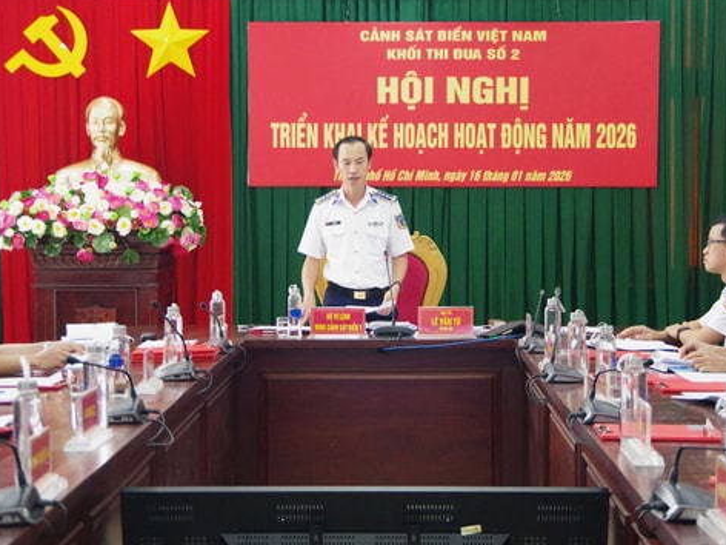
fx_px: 1384
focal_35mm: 66
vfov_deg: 22.3
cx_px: 386
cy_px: 271
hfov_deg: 29.4
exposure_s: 1/250
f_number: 4.5
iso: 6400
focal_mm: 40
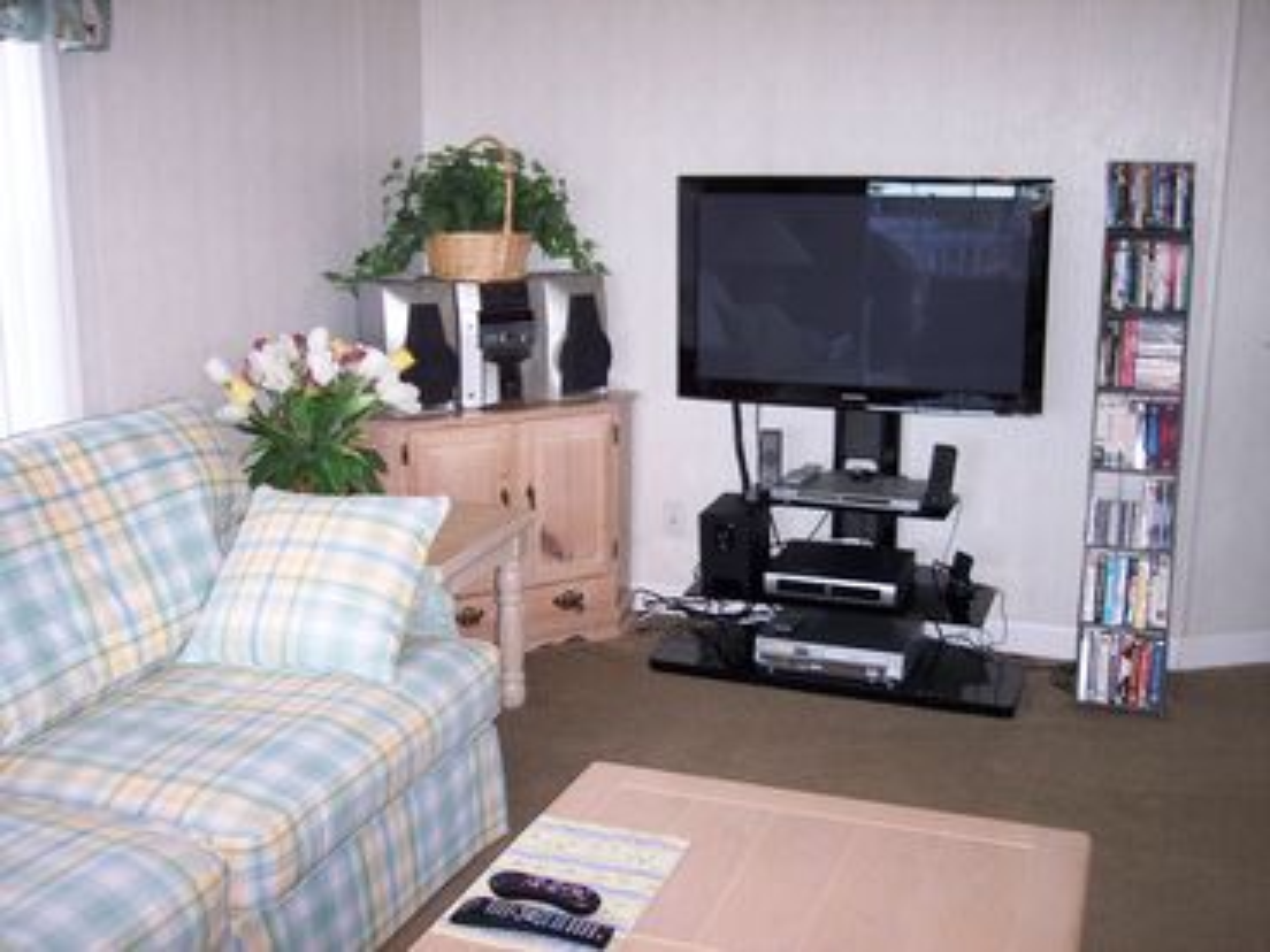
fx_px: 1431
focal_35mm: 39
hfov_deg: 47.9
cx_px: 635
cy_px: 476
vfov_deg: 36.8
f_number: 2.8
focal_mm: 8
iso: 100
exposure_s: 1/60
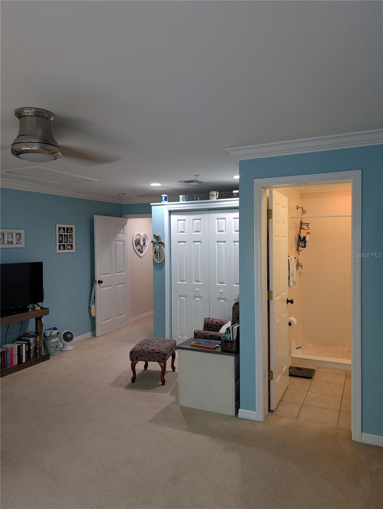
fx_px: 353
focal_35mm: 24
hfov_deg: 56.9
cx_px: 192
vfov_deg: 71.5
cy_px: 254
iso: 48
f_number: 1.68
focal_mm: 6.9
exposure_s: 1/24
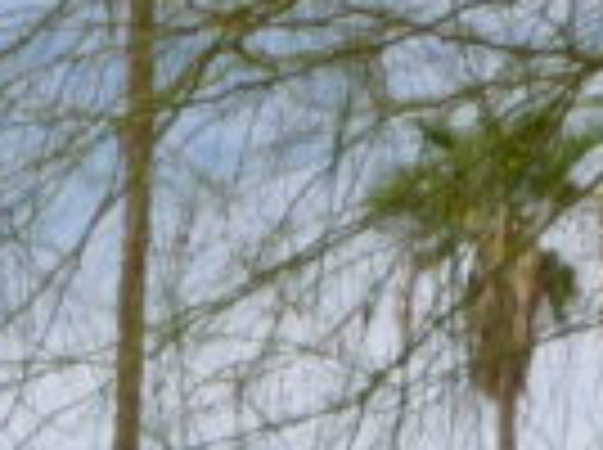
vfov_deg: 6.1
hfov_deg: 9.2
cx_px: 81
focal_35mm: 214
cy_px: 1566
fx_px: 3721
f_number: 3.3
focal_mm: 5
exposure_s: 1/1300
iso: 100
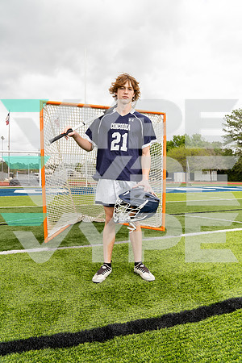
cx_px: 121
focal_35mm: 24
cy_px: 182
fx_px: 242
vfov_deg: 73.7
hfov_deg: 53.1
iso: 250
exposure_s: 1/250
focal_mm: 24
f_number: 7.1
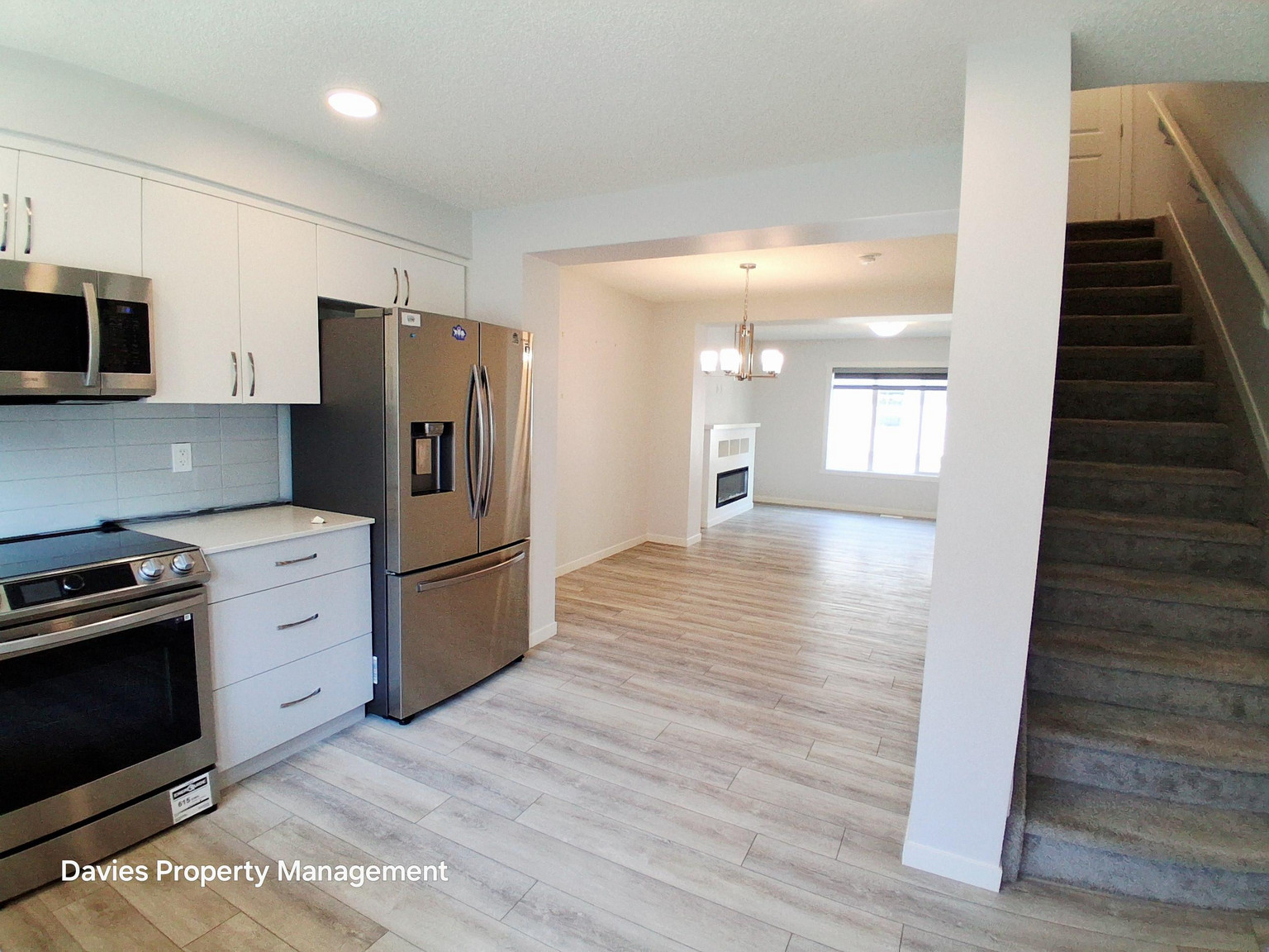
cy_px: 476
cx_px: 634
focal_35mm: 17
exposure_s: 1/120
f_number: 2.2
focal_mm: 1.4
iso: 160
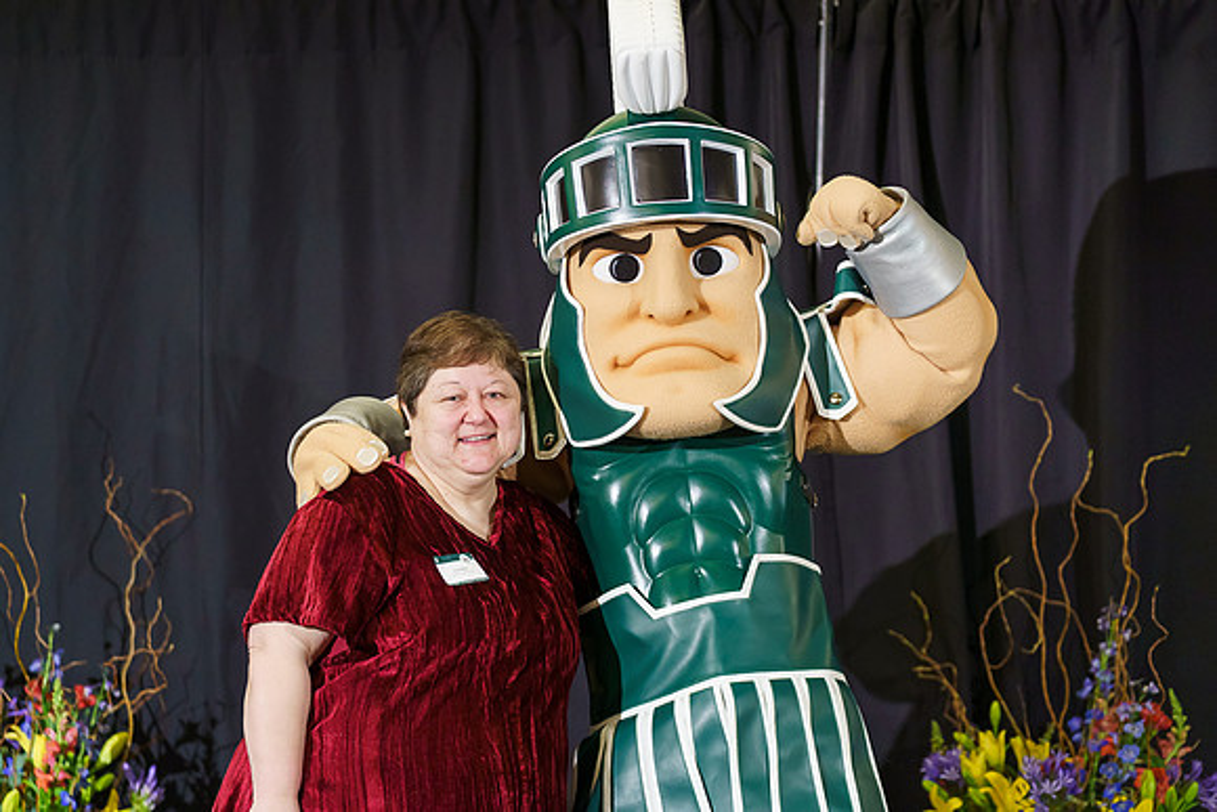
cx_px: 578
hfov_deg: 16.0
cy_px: 308
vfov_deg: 10.7
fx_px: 4328
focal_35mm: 128
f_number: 2.8
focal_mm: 103
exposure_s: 1/160
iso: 1600
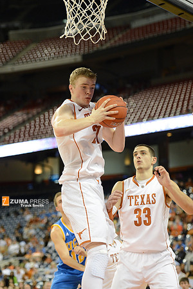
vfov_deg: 22.6
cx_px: 96
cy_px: 144
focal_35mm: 90
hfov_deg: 15.2
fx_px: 724
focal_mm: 90
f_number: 2.8
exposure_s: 1/1000
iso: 3200
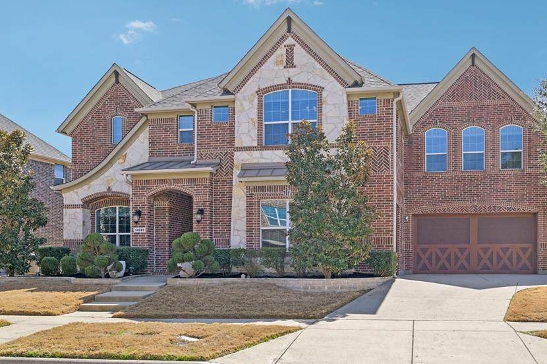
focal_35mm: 37
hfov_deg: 51.7
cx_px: 316
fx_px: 562
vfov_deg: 35.9
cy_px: 170
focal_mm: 30
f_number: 8
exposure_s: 1/1000
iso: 400
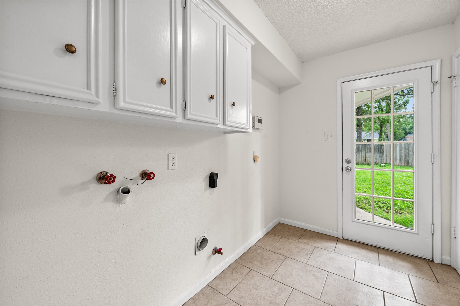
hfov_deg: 104.3
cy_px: 153
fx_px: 179
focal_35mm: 14
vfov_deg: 81.1
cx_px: 230
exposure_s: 1/10
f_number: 8
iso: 400
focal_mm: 14
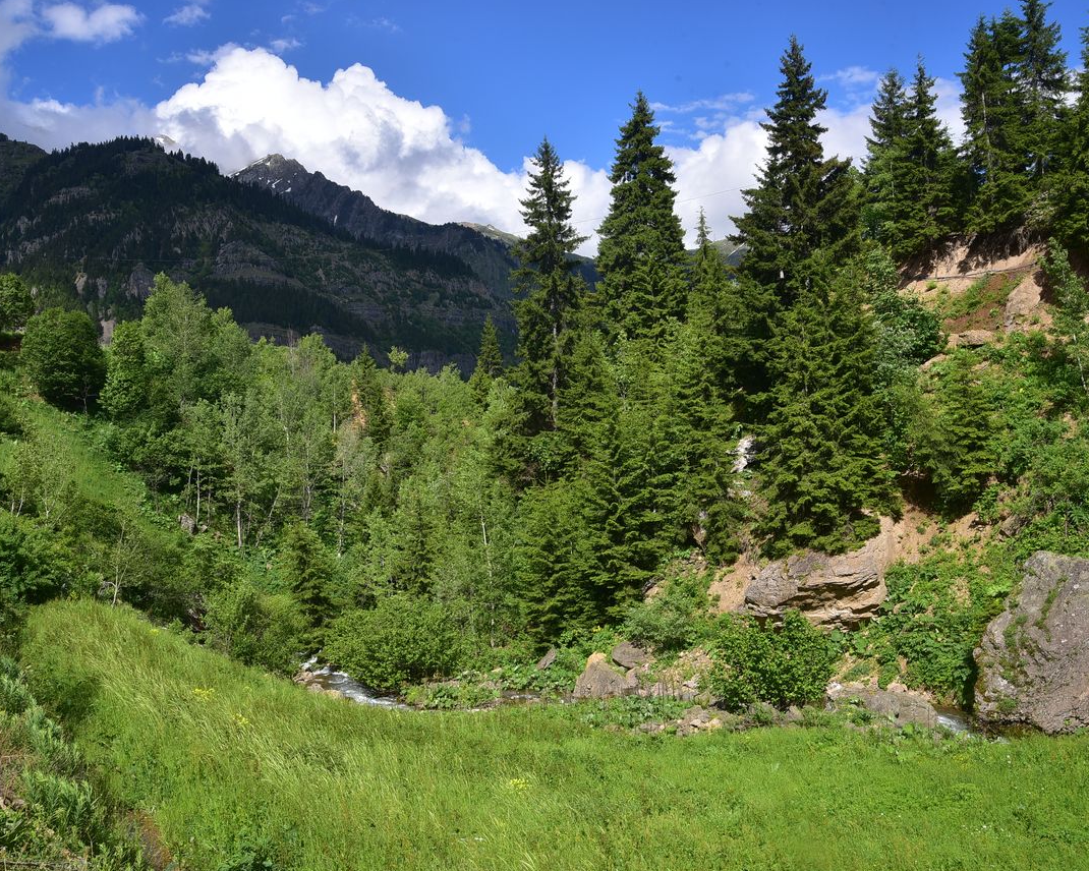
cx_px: 570
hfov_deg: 33.0
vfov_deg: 26.7
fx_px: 1837
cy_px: 436
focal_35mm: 57
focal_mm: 50
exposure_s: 1/160
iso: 200
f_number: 14
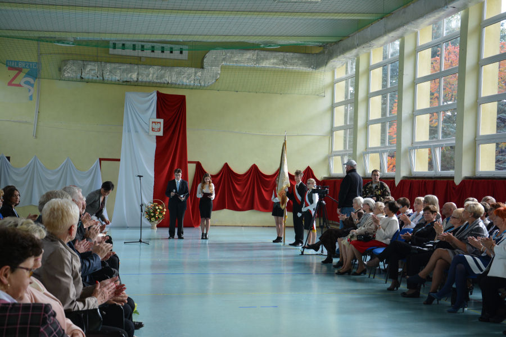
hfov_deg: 38.9
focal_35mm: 51
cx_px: 253
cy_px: 168
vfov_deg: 26.5
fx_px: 717
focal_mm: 34
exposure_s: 1/125
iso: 320
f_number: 5.6
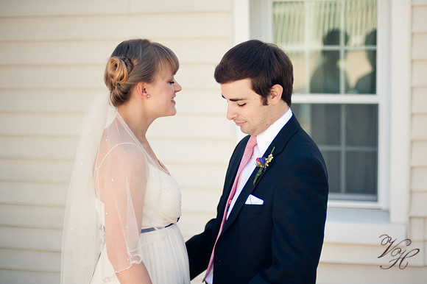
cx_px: 214
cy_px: 142
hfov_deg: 39.6
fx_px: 593
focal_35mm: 50
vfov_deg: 27.0
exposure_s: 1/5000
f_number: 1.4
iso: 200
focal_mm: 50
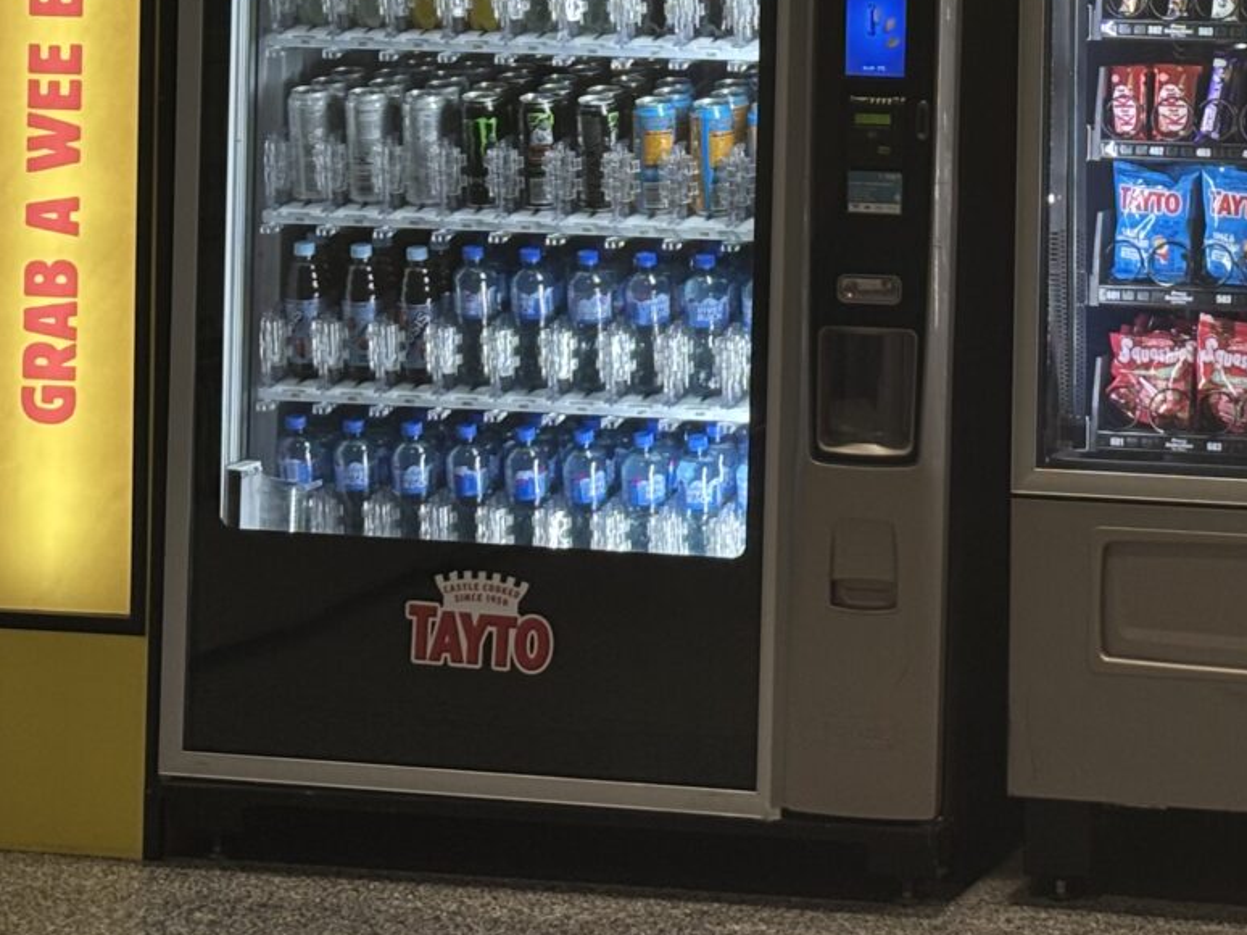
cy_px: -76
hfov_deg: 15.2
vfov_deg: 11.3
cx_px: 1044
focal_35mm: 129
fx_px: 4646
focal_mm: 5.96
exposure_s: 1/50
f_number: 1.6
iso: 50
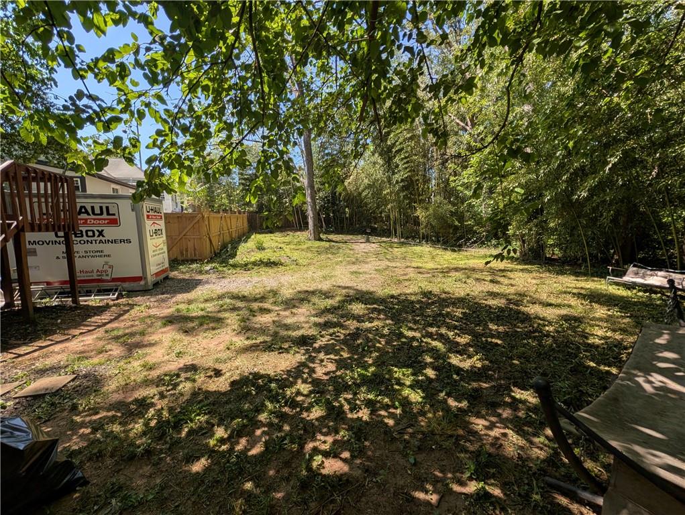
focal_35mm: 12
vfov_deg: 94.6
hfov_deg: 110.5
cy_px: 258
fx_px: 238
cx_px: 342
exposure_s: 1/1773
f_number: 1.7
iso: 56
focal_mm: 2.02
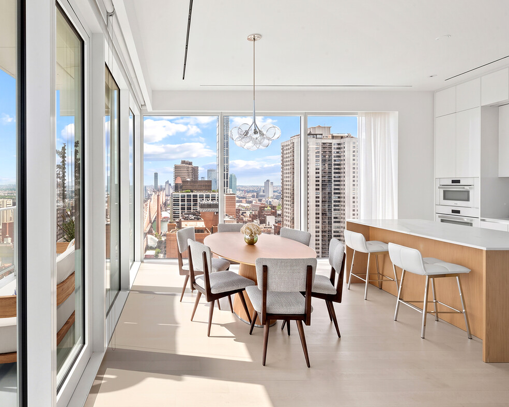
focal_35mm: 20
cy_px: 187
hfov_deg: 78.2
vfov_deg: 68.0
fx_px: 301
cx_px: 177
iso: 250
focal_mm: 14
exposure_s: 1/13
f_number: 18
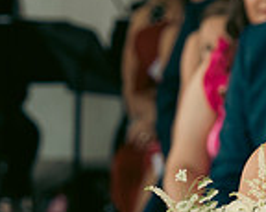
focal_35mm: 397
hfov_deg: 4.8
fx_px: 3123
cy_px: 182
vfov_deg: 3.9
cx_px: 366
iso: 400
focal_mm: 70
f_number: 3.5
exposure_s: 1/160
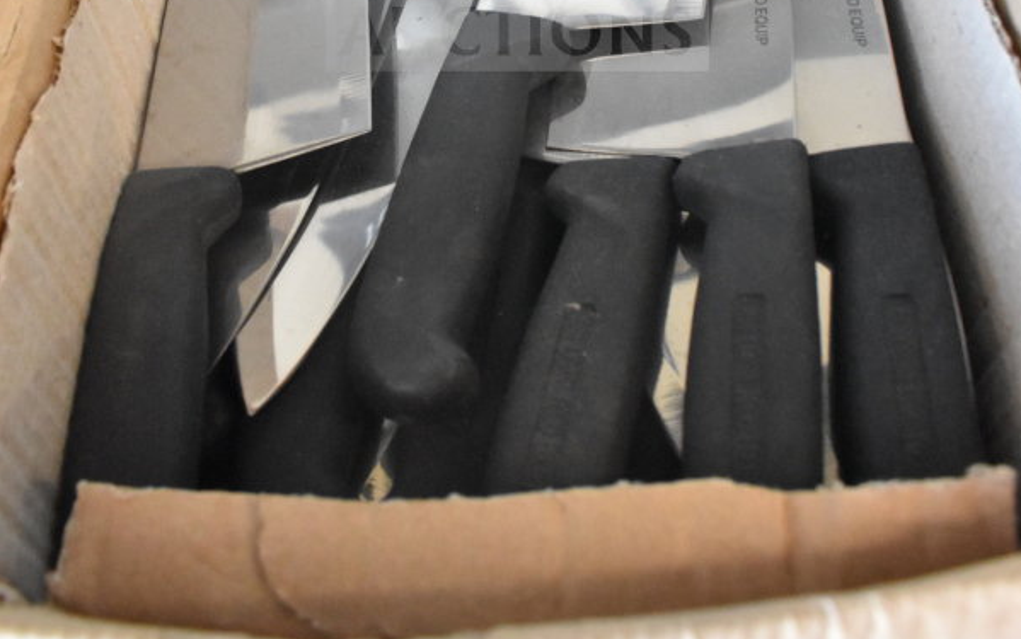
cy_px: -64
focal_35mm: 42
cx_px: 516
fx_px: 1169
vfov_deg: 27.9
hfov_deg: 47.2
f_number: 6.3
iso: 6400
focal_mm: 18
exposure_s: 1/160
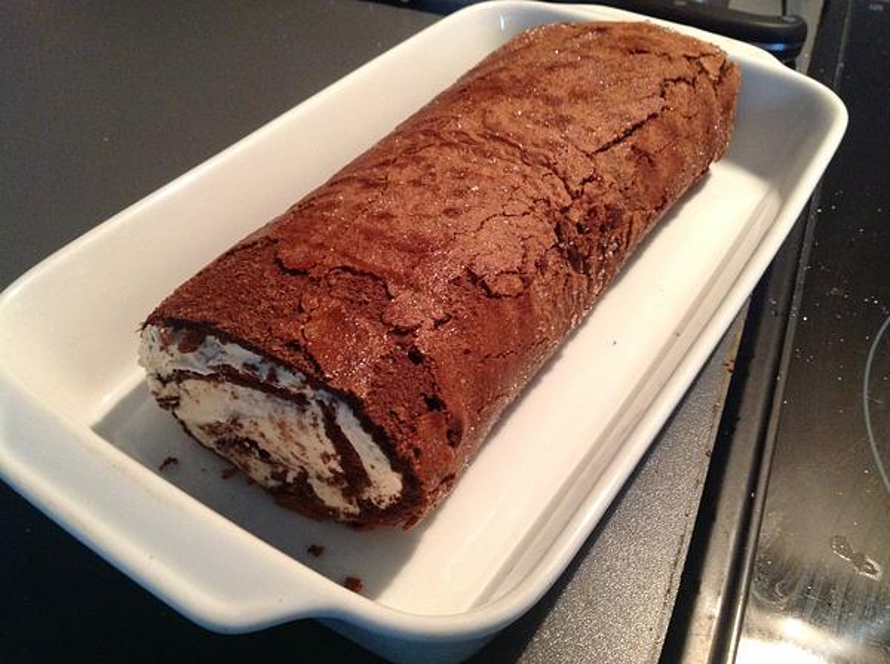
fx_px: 898
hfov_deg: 52.7
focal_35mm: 35
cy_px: 332
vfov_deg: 40.6
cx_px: 445
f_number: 2.4
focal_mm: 4.28
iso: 320
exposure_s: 1/17
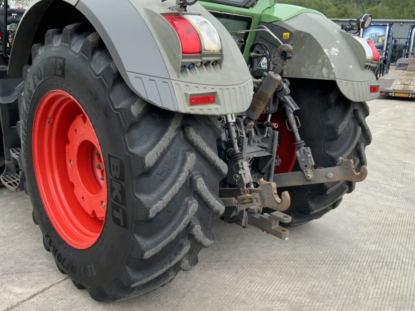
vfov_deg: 41.7
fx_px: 408
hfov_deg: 53.9
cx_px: 197
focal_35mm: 34
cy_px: 179
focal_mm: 3
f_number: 1.8
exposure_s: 1/122
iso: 40
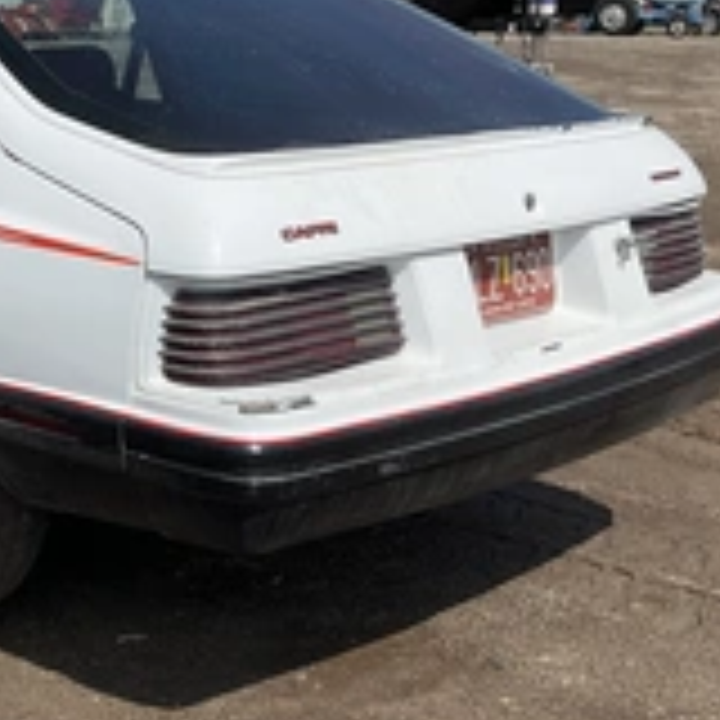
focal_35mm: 64
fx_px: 1506
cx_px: 58
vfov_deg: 26.9
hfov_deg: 25.9
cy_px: 374
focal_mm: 3
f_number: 1.8
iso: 25
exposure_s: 1/3322
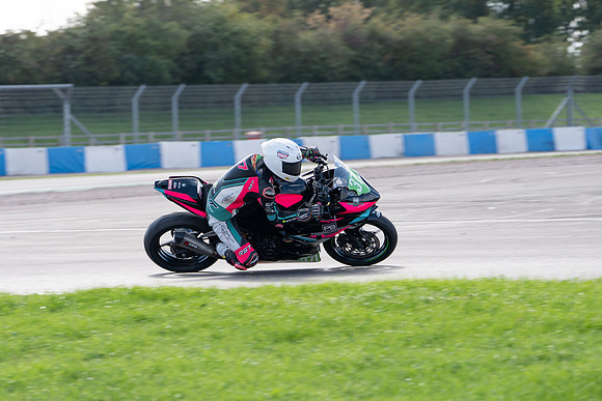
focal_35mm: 190
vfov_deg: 7.2
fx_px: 3177
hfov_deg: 10.8
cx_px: 223
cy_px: 200
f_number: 5.6
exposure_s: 1/500
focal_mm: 151
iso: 320
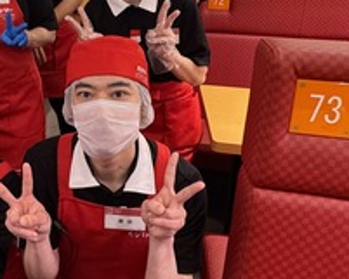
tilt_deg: -14.5
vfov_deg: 31.0
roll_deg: +0.0
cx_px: 16
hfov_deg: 35.7
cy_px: 73
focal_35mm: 48
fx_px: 496
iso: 320
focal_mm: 2.22
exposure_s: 1/100
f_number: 2.2
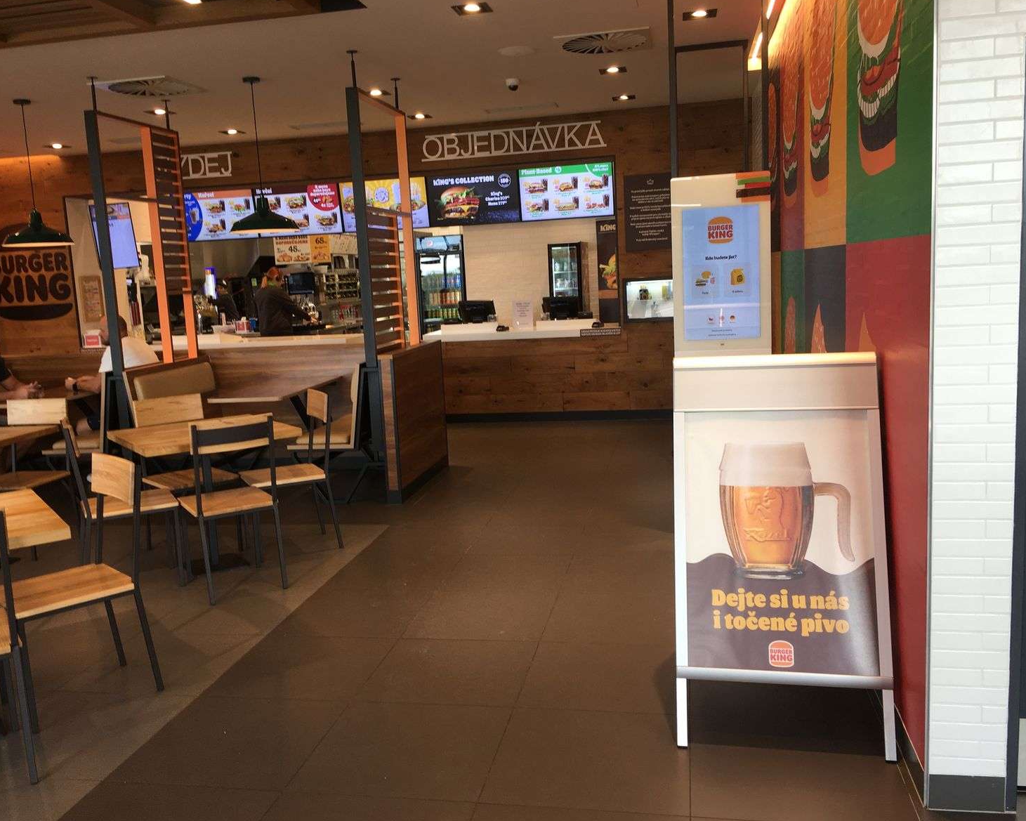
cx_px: 492
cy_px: 412
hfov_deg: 57.2
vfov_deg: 47.1
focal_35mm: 31
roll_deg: +2.3
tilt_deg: -6.6
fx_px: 941
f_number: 2.2
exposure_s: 1/50
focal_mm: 4.15
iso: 25
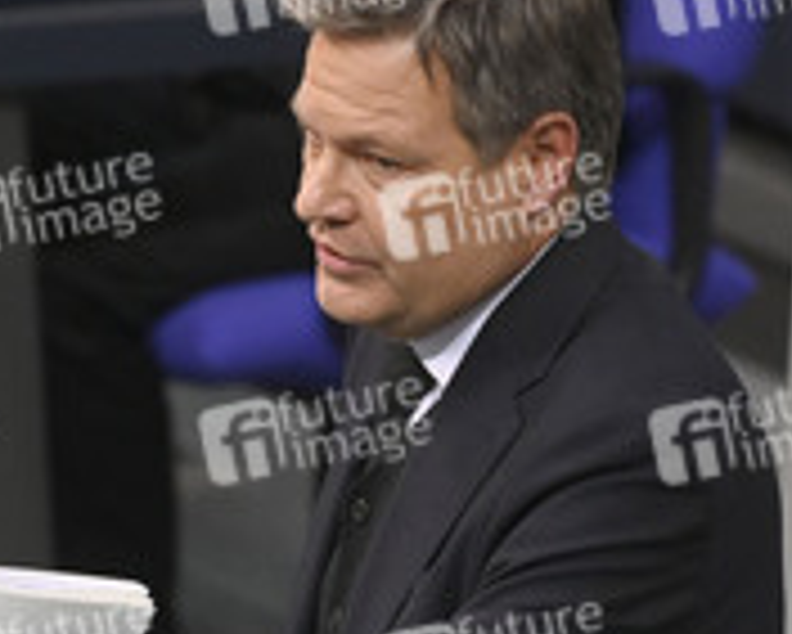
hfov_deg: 2.1
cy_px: 544
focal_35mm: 912
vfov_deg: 1.7
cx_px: 376
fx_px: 21389
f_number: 5.6
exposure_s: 1/400
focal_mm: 380
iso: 10000
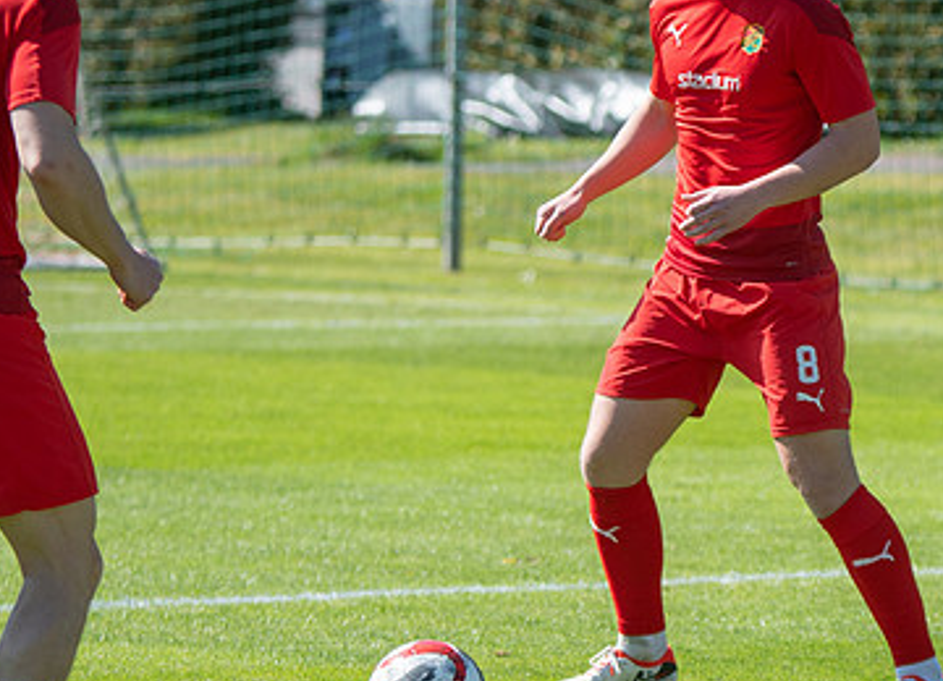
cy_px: 342
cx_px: 817
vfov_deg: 3.7
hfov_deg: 5.1
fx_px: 10565
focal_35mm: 393
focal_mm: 112
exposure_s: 1/2000
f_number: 3.2
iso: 200
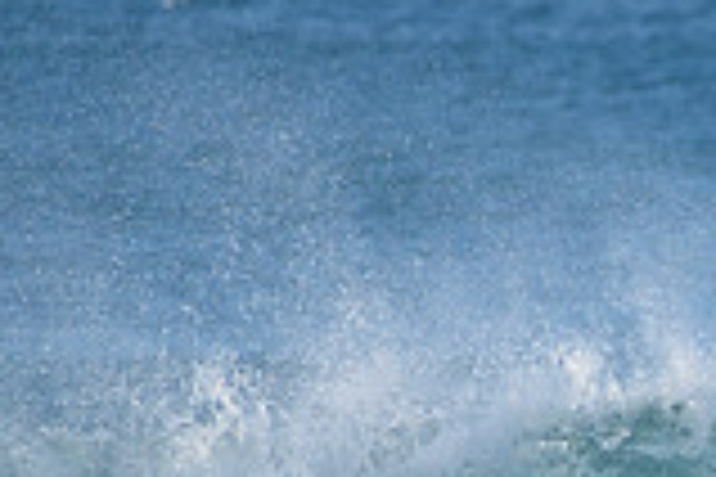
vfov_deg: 0.7
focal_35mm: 1963
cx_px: 1125
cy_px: 699
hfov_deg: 1.1
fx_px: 39039
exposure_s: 1/2000
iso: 500
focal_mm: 500
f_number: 5.6
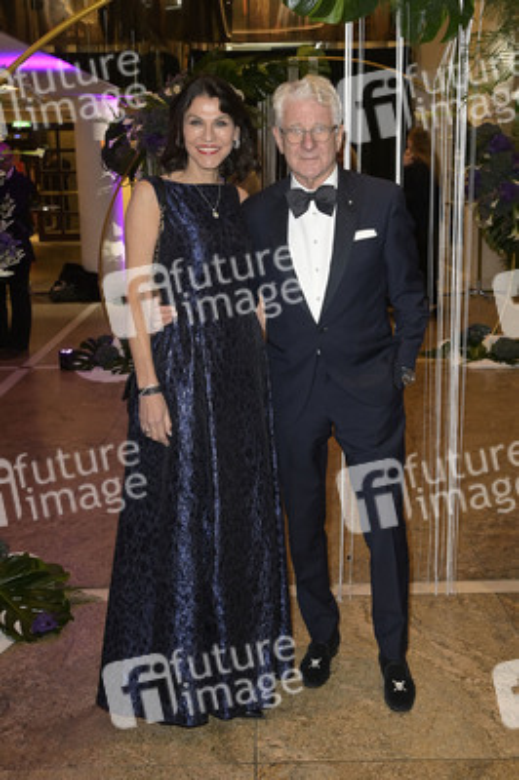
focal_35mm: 36
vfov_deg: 53.2
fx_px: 780
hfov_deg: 36.8
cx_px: 260
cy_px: 390
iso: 2500
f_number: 5.6
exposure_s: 1/80
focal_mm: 36
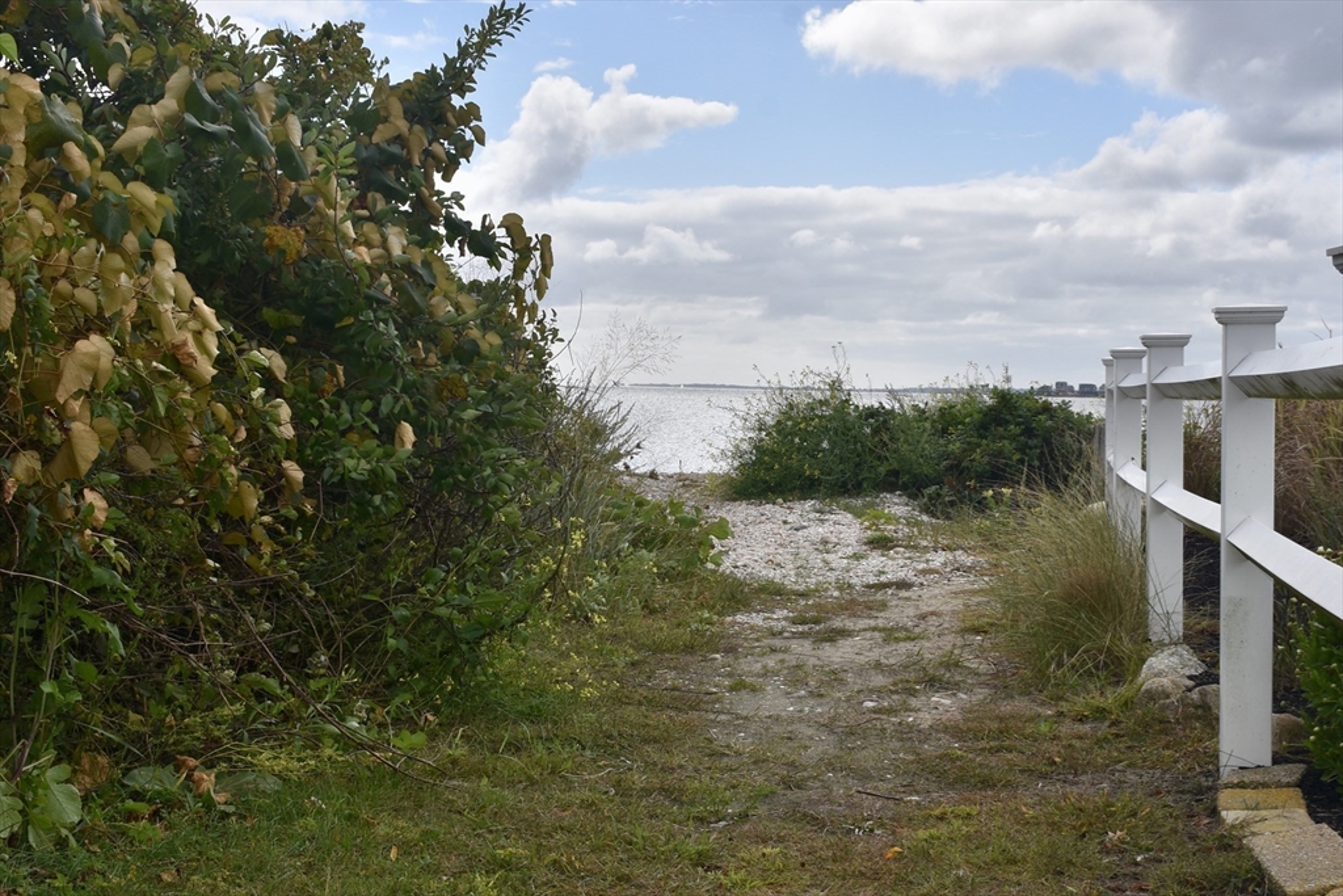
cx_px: 672
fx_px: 1511
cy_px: 448
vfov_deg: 33.0
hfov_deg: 47.9
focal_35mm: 40
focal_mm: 27
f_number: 9
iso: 100
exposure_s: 1/250
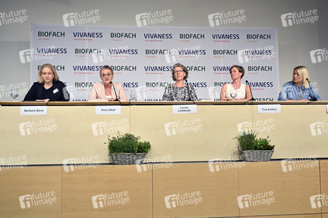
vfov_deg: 37.8
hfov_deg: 54.5
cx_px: 164
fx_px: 319
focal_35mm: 35
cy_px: 109
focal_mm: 35
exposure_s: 1/320
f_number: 4
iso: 1250
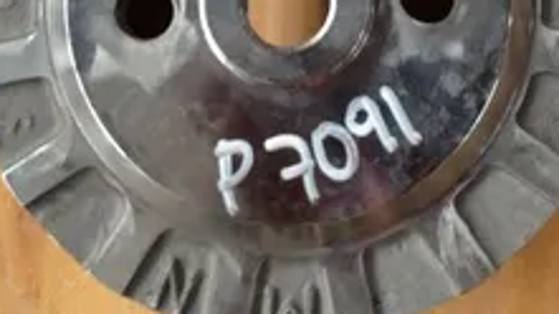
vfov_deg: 17.2
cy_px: 41
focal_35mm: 69
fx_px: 1022
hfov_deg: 30.6
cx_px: 288
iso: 50
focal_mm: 4.28
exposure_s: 1/20
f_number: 2.4
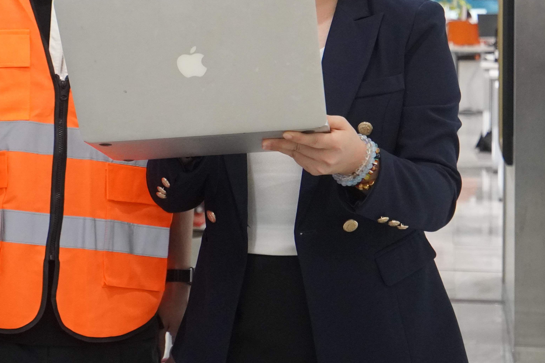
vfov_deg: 13.4
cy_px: 106
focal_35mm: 102
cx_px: 121
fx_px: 1544
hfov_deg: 19.8
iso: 3200
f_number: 4
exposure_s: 1/160
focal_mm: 35
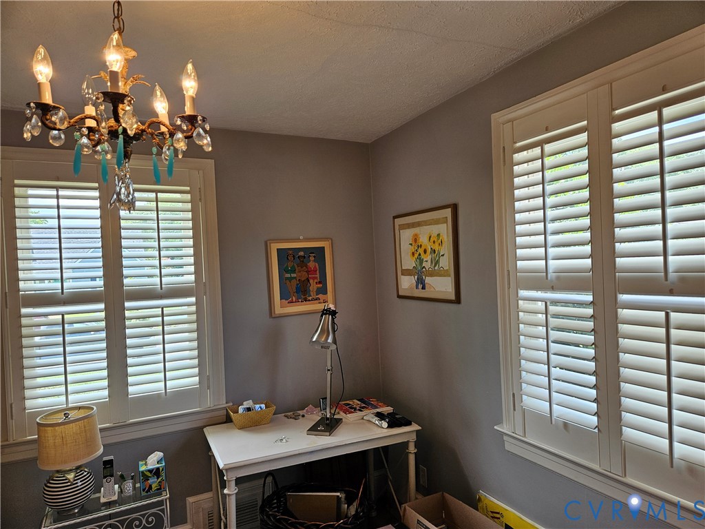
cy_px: 264
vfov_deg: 58.9
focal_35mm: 23
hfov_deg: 73.9
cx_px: 352
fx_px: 468
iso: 40
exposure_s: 1/120
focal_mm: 5.4
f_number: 1.8
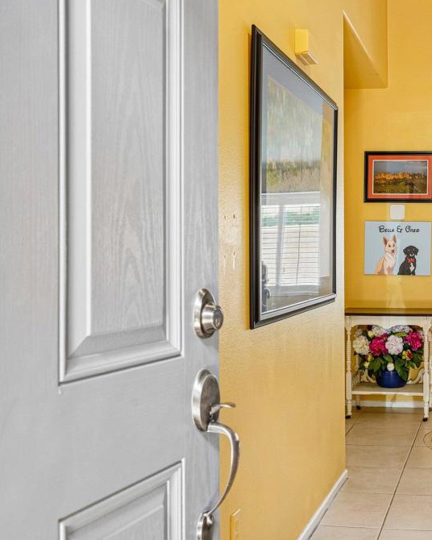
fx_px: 687
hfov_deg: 33.0
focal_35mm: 43
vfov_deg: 42.9
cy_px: 272
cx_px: 392
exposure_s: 1/25
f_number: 8
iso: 400
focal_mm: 30
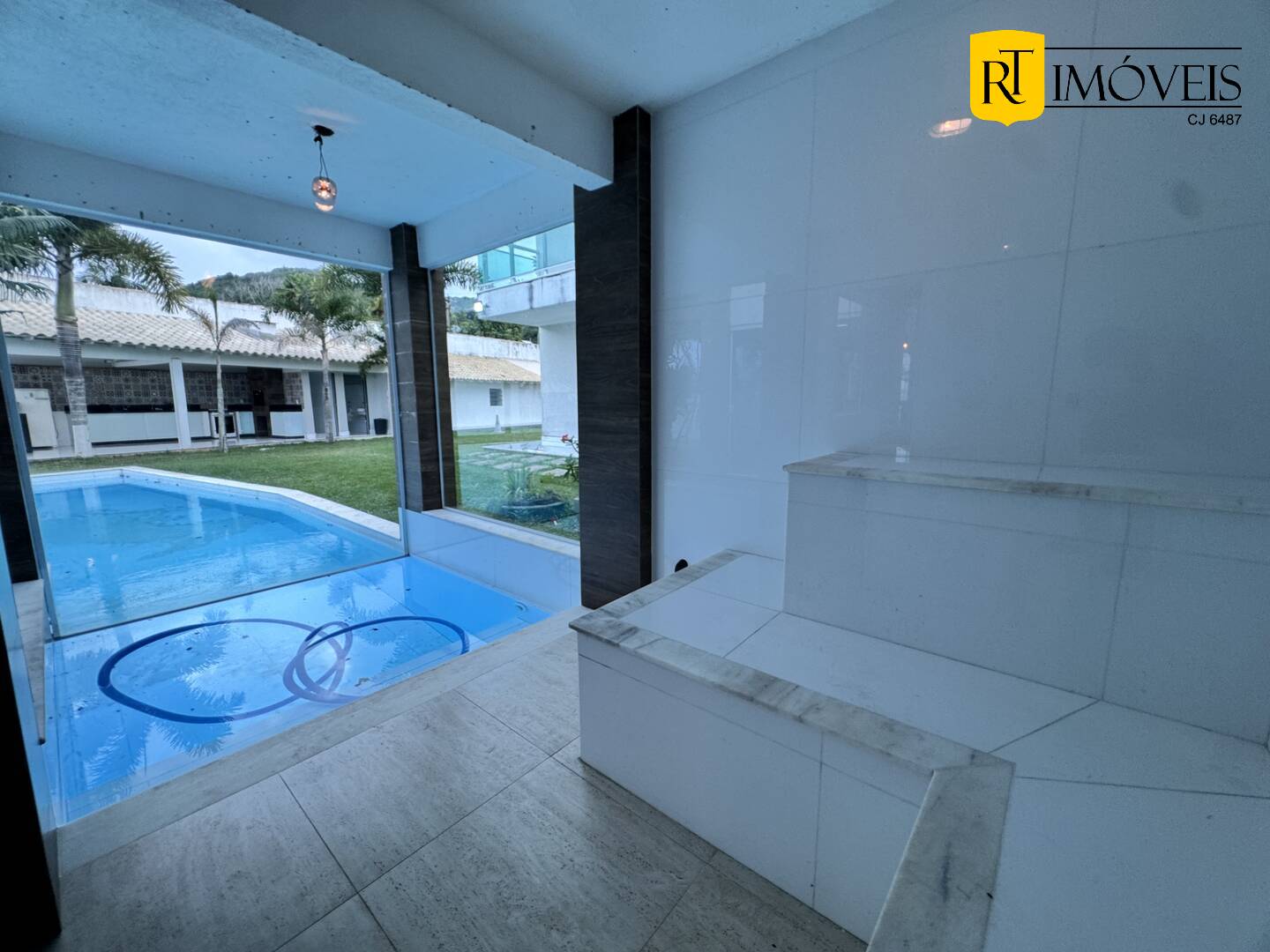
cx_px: 635
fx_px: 514
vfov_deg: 85.7
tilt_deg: -8.6
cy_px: 476
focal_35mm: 14
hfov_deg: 102.1
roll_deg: +0.4
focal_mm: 2.22
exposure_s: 1/120
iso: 100
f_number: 2.2
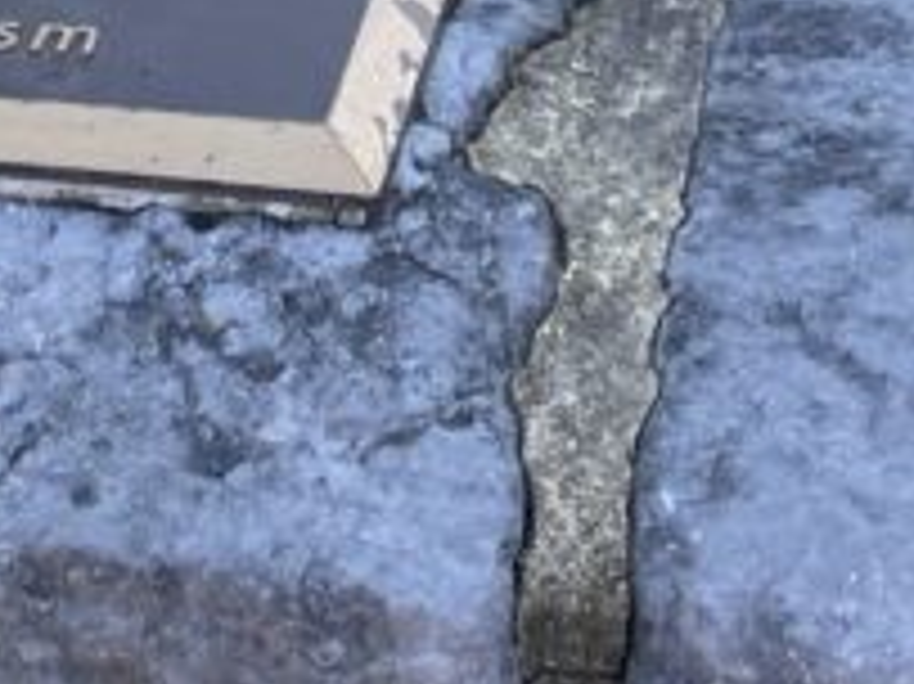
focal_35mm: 131
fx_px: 3457
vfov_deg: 9.9
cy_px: -963
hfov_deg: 14.7
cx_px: -86
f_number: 1.6
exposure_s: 1/396
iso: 32
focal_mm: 4.2
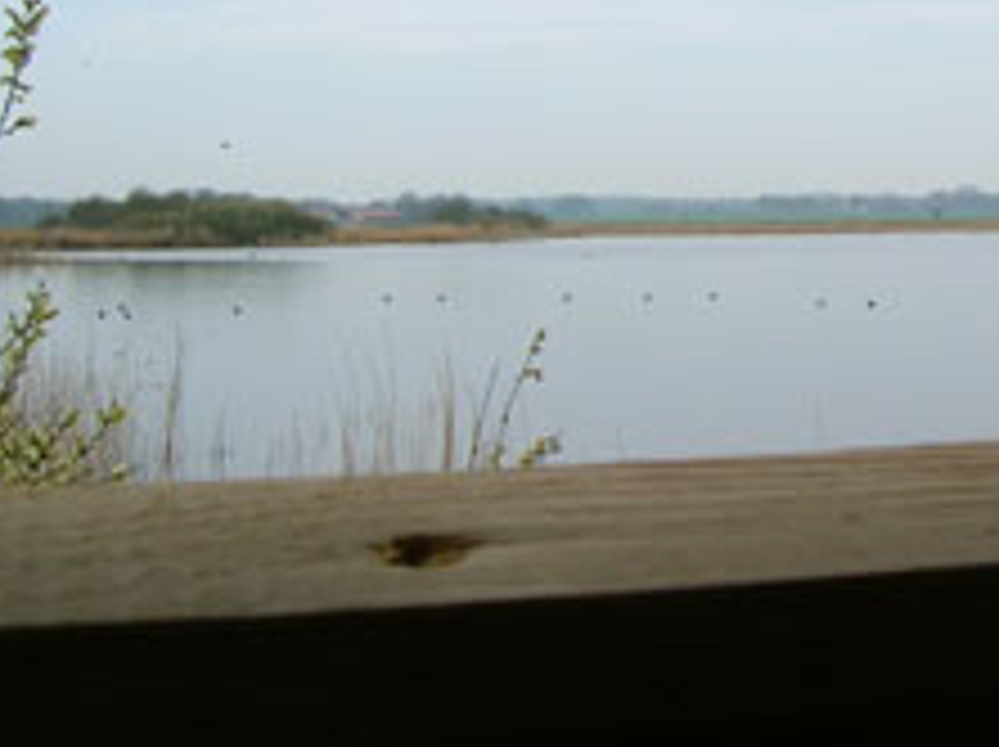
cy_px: 178
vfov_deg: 21.1
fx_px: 1989
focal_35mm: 69
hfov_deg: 26.8
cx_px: 981
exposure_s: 1/397
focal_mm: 5.7
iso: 50
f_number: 4.9
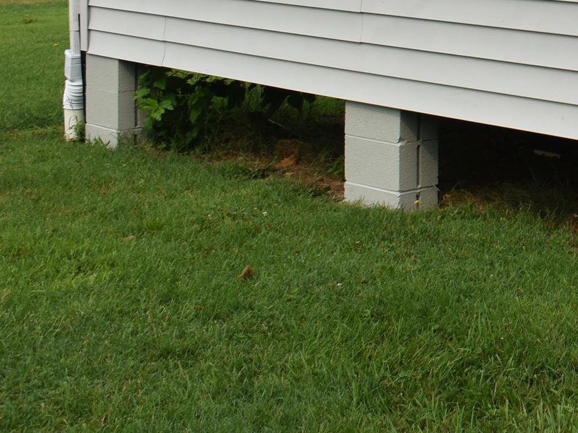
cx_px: 928
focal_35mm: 98
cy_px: -157
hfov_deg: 17.6
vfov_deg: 14.4
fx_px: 1628
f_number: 8
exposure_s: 1/250
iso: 100
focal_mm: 21
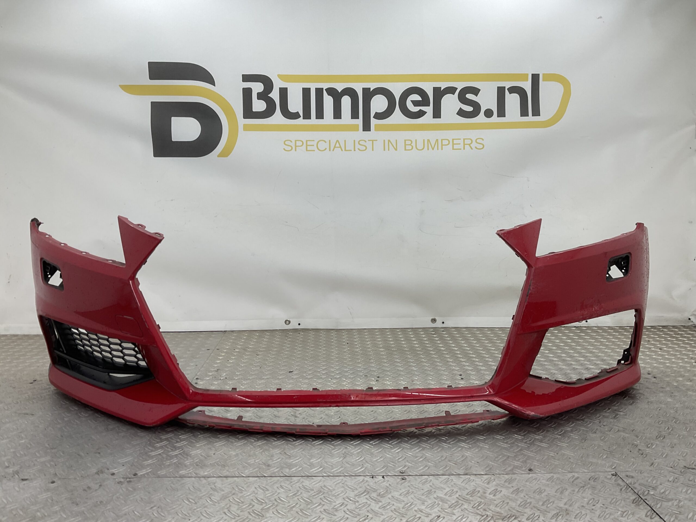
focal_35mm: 29
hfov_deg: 61.7
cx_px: 348
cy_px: 261
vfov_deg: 48.2
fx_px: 583
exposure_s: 1/120
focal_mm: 3
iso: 16
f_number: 1.8
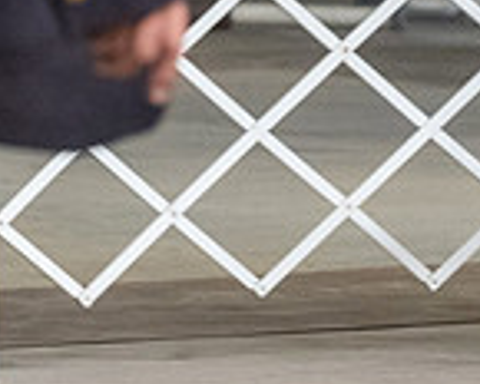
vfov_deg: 2.5
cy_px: -122
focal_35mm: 622
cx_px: 816
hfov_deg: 3.1
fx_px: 8836
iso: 6400
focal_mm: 142
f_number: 5
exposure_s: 1/400
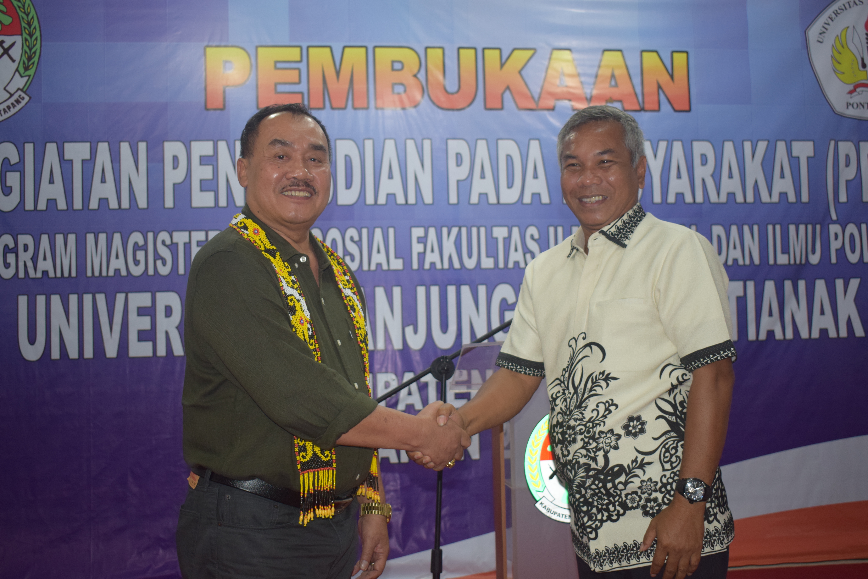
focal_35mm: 42
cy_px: 290
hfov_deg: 46.4
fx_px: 1013
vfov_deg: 31.9
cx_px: 434
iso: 900
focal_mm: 28
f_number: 4.2
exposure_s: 1/60
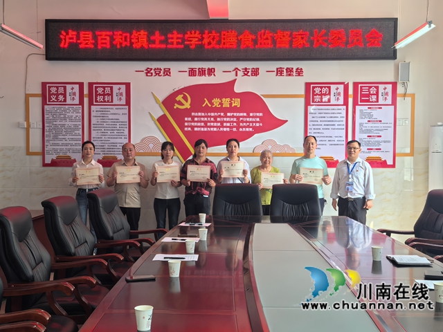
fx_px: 563
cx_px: 222
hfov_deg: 42.9
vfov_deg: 32.9
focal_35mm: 44
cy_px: 166
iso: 250
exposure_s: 1/100
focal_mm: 5.75
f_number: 4
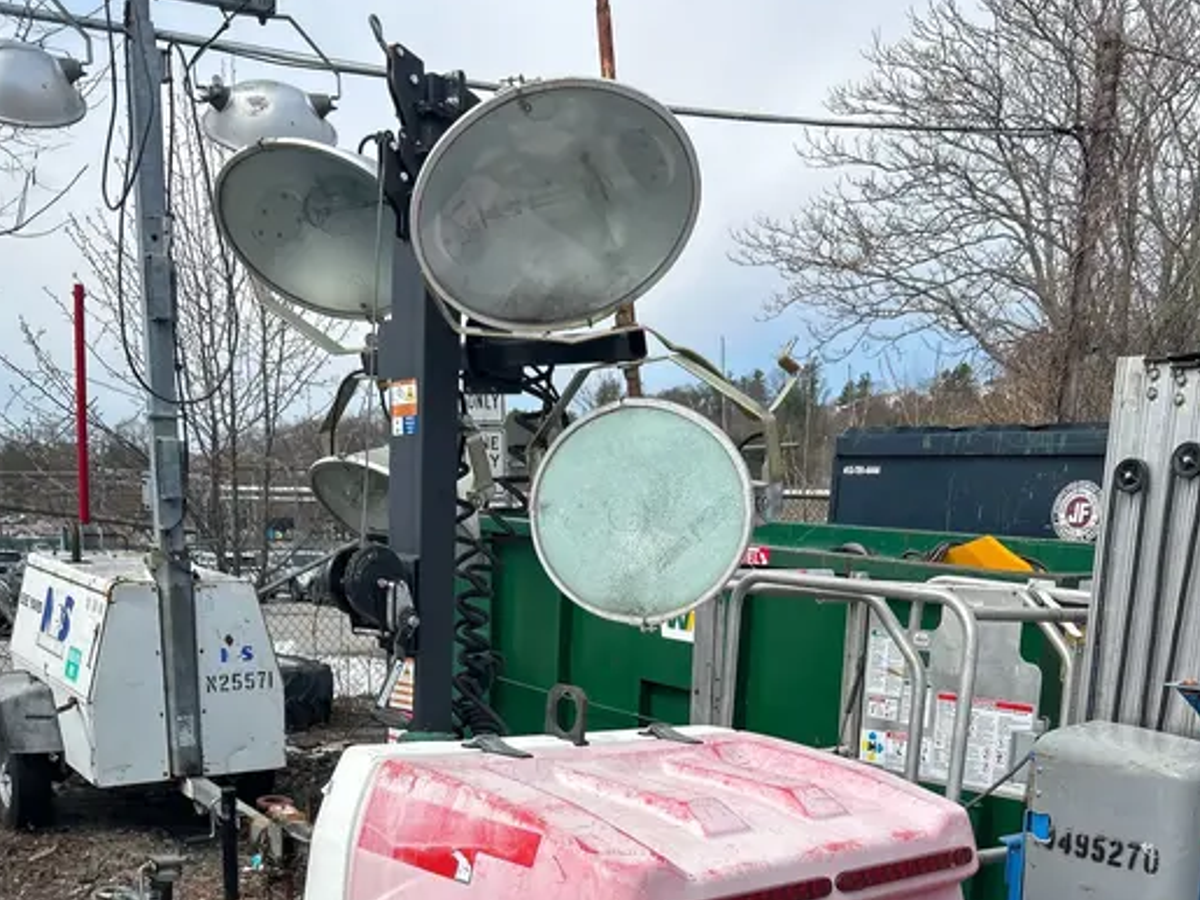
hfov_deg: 50.1
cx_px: 627
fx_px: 1282
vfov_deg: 35.9
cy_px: 841
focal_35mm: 37
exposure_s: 1/4115
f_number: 1.5
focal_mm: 5.7
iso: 50
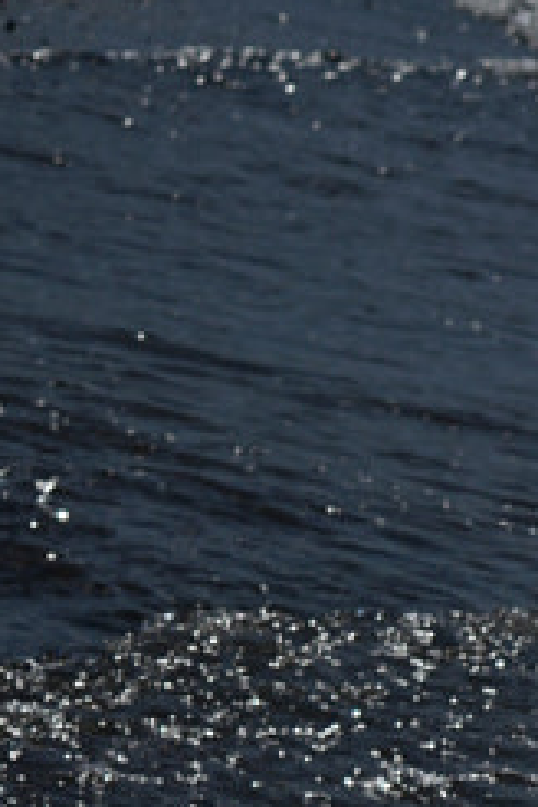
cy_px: 1768
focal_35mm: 325
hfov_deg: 4.1
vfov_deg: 6.1
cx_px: 1740
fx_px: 7285
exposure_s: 1/3200
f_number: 6.3
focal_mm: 50
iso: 100
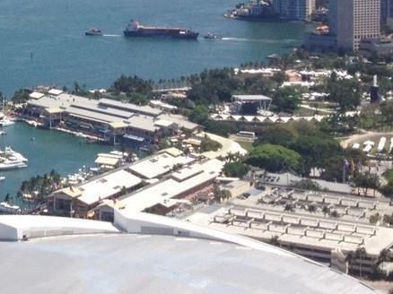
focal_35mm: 128
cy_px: -108
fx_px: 1452
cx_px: -136
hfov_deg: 14.7
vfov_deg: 11.2
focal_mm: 4.28
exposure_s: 1/2513
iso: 64
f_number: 2.4
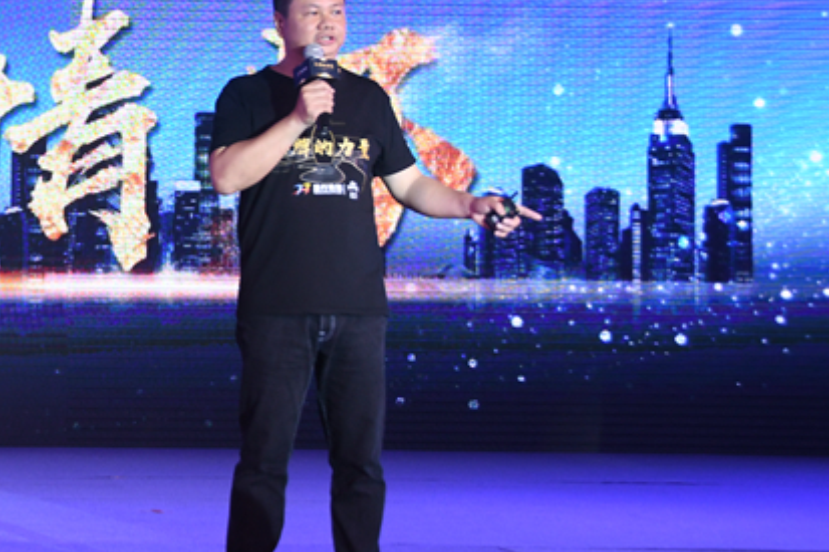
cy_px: 200
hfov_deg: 21.4
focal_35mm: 93
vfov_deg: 14.7
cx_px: 64
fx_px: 2141
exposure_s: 1/160
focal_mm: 32
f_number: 6.3
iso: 1000
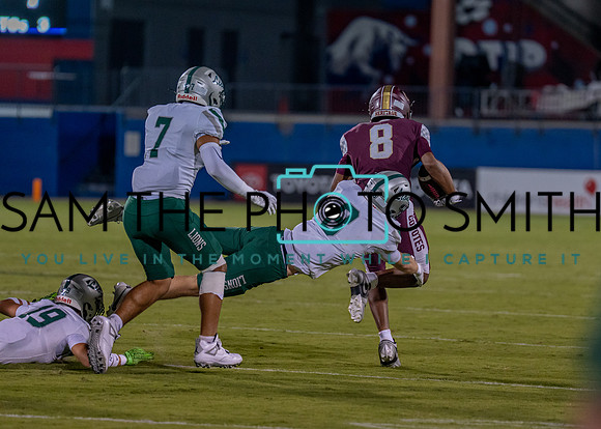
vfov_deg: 4.9
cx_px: 328
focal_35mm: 293
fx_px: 4996
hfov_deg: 6.9
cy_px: 173
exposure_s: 1/1600
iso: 2000
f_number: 2.8
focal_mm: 200
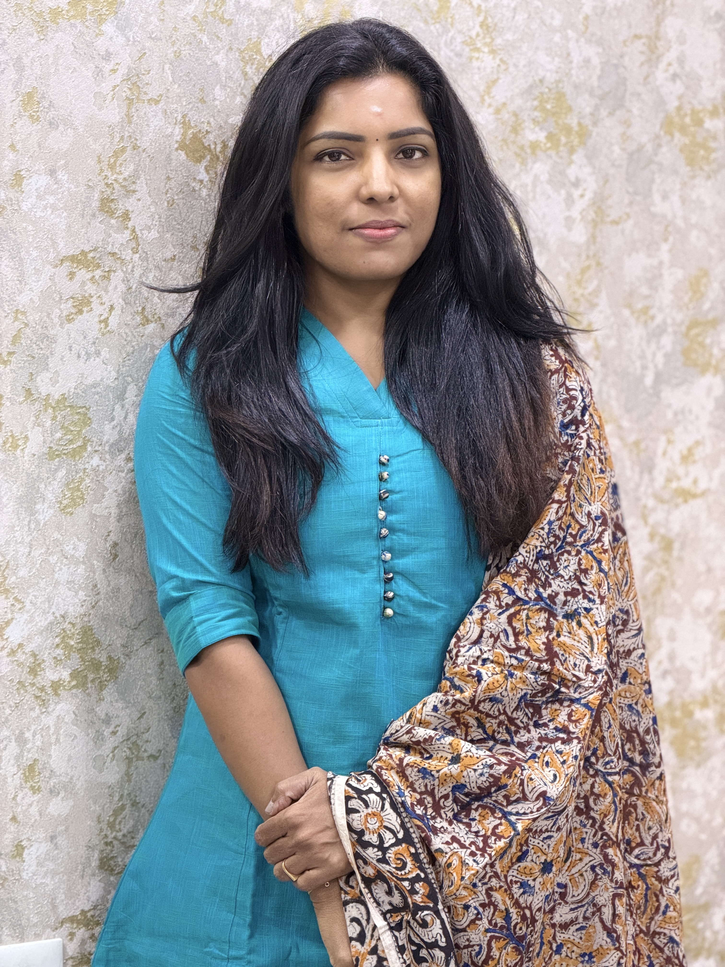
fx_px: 2793
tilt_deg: -5.5
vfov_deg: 19.6
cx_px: 362
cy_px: 484
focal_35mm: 100
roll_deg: -2.1
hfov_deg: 14.8
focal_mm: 16.89
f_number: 2.8
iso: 500
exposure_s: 1/50
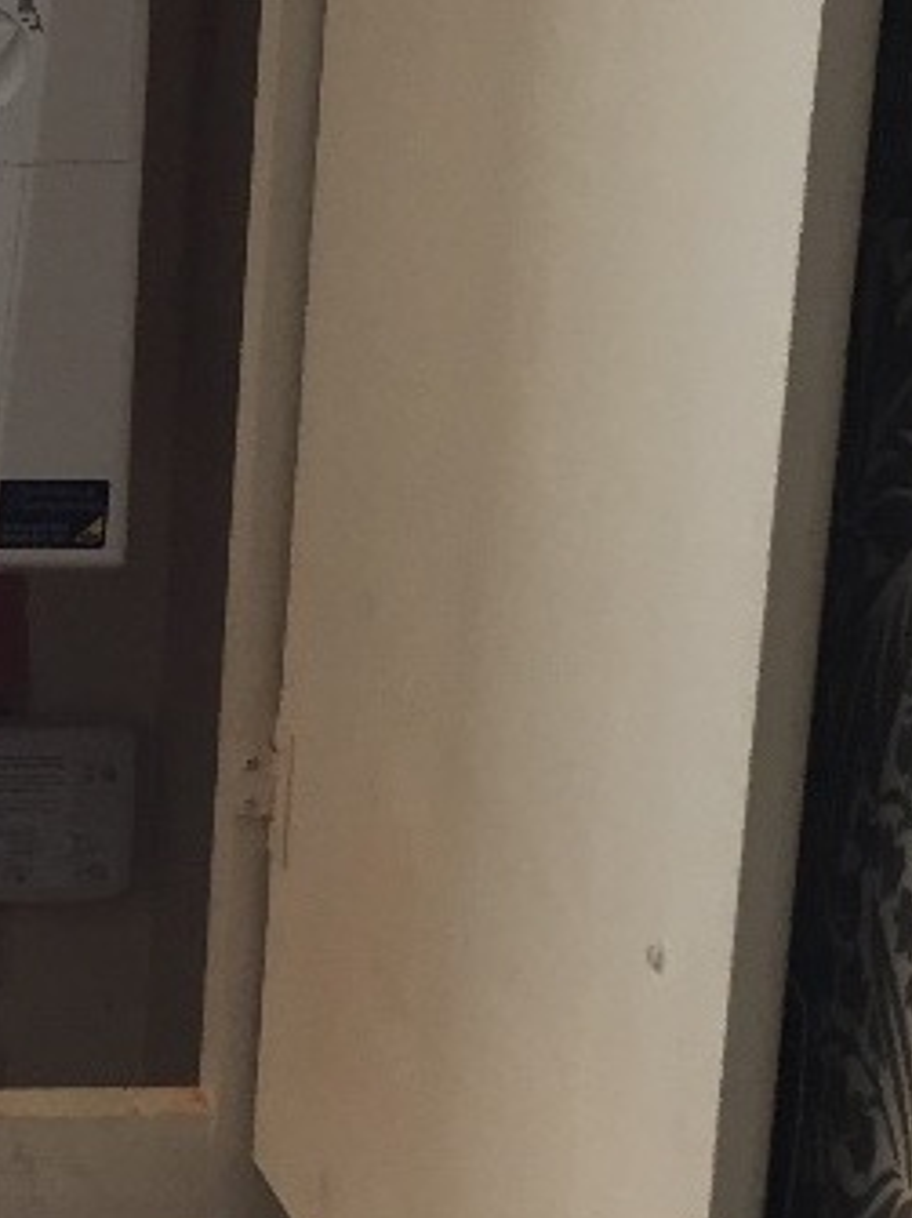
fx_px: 3656
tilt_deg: -11.8
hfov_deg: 13.7
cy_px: 596
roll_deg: -1.8
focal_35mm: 104
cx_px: -251
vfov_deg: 18.9
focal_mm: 4.15
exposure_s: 1/33
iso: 40
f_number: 2.2
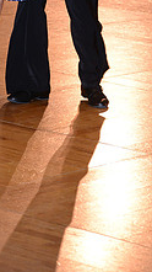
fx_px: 1780
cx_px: 9
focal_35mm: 248
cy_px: -52
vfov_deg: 8.6
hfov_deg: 4.9
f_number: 4.5
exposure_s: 1/250
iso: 1000
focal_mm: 90
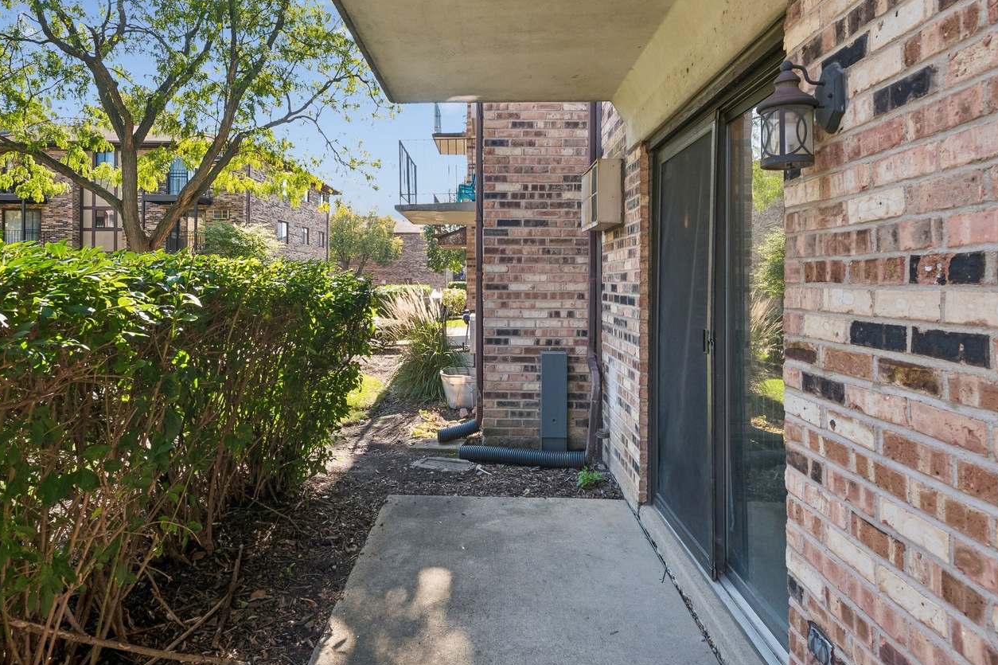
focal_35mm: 22
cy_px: 314
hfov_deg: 78.5
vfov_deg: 57.1
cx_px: 471
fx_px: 610
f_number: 11
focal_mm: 17
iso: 400
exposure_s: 1/60
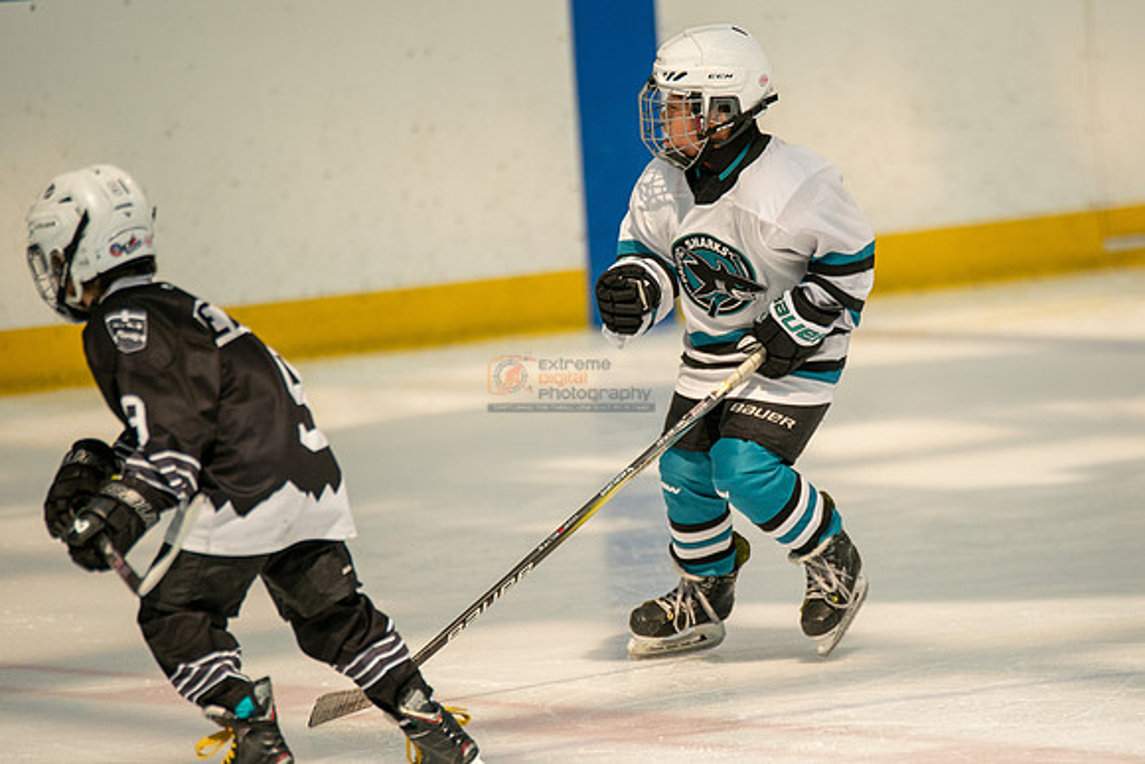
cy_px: 420
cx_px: 729
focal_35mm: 383
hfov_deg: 5.4
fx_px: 12180
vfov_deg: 3.6
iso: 1600
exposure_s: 1/6400
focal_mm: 300
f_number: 3.2
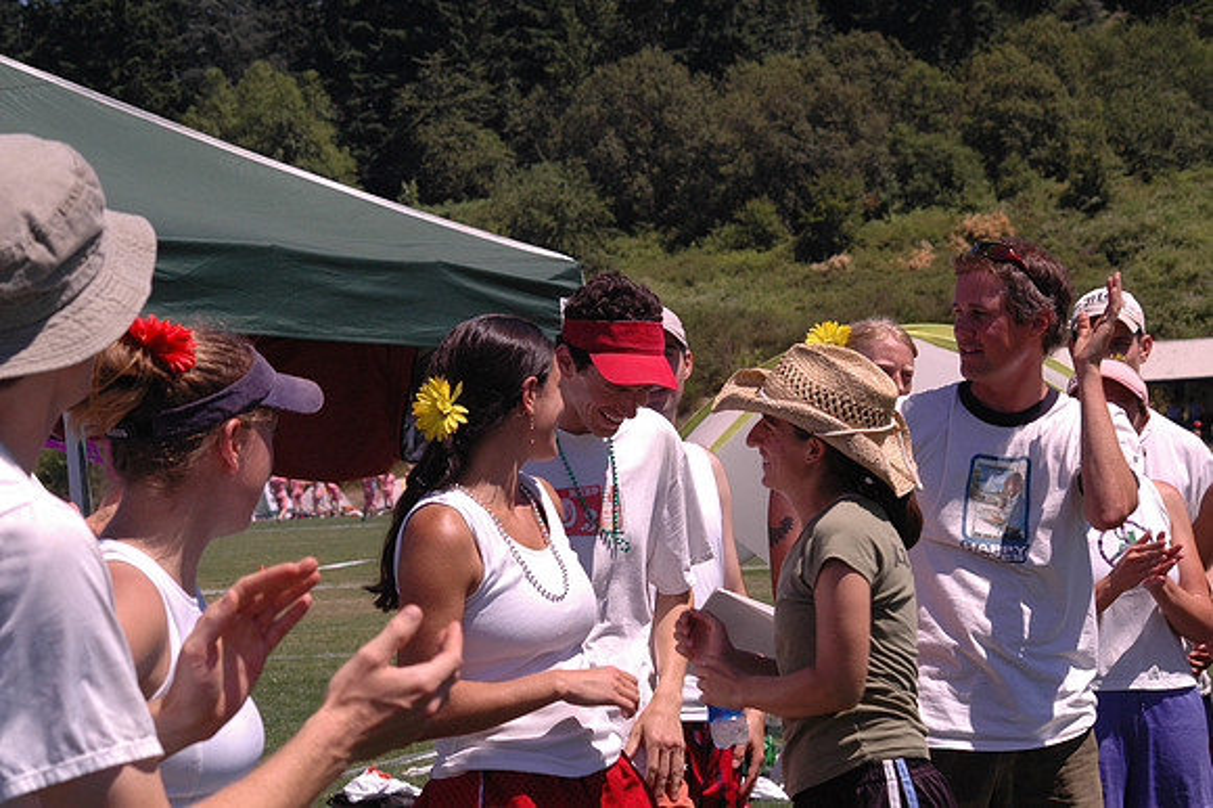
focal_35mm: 105
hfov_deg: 19.5
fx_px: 3536
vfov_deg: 13.0
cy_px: 404
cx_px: 606
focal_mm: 70
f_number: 10
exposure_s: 1/400
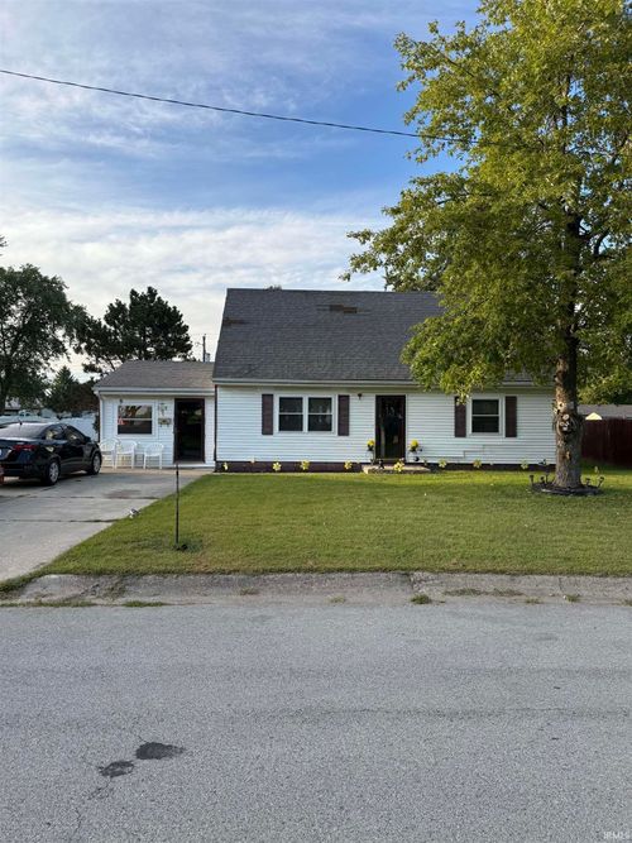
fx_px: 584
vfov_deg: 71.6
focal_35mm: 24
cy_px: 422
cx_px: 316
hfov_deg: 56.8
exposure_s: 1/967
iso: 80
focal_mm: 6.76
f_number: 1.78
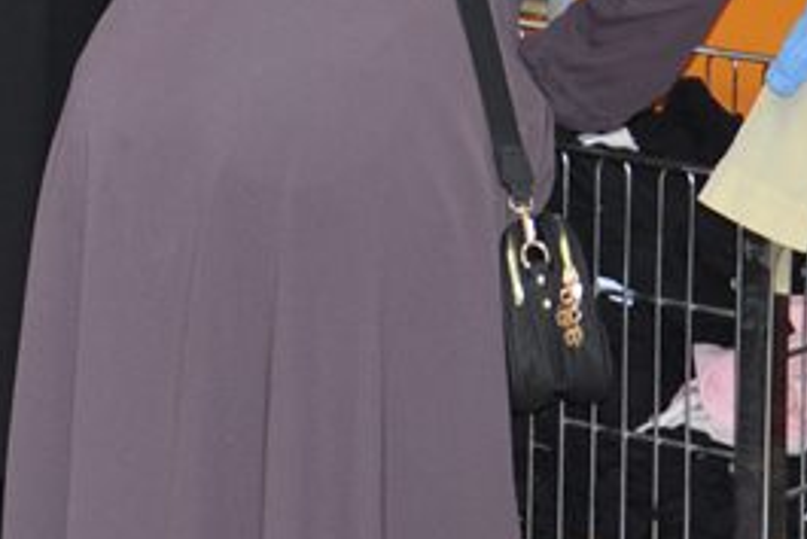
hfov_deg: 8.6
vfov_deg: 5.8
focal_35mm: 232
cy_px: -384
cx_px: -533
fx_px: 5203
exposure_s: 1/60
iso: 400
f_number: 4.2
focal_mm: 30
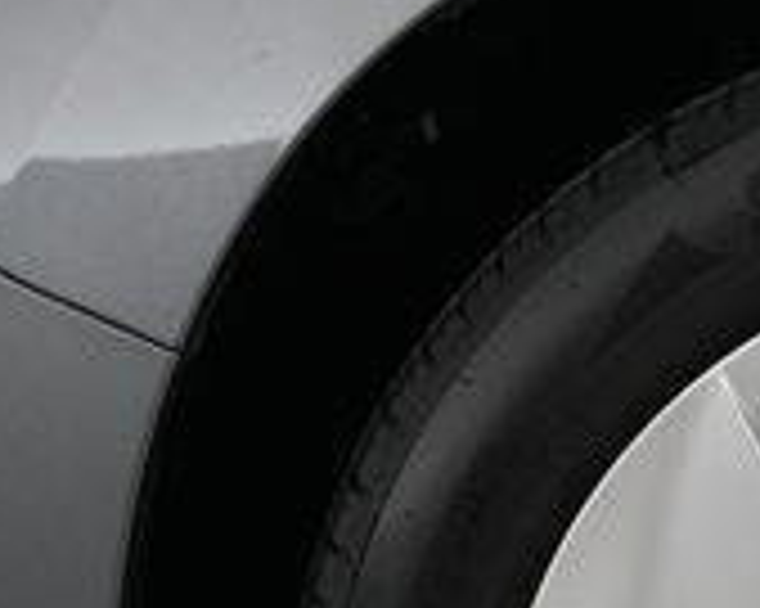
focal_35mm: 89
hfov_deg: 19.4
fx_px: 2001
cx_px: 1052
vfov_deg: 16.2
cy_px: 815
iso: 3200
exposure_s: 1/160
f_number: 2.8
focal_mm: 25
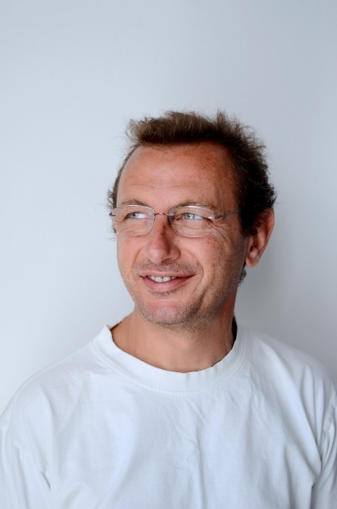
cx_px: 168
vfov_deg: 27.0
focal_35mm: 75
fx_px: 1058
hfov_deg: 18.1
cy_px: 254
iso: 100
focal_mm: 50
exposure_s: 1/800
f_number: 1.8
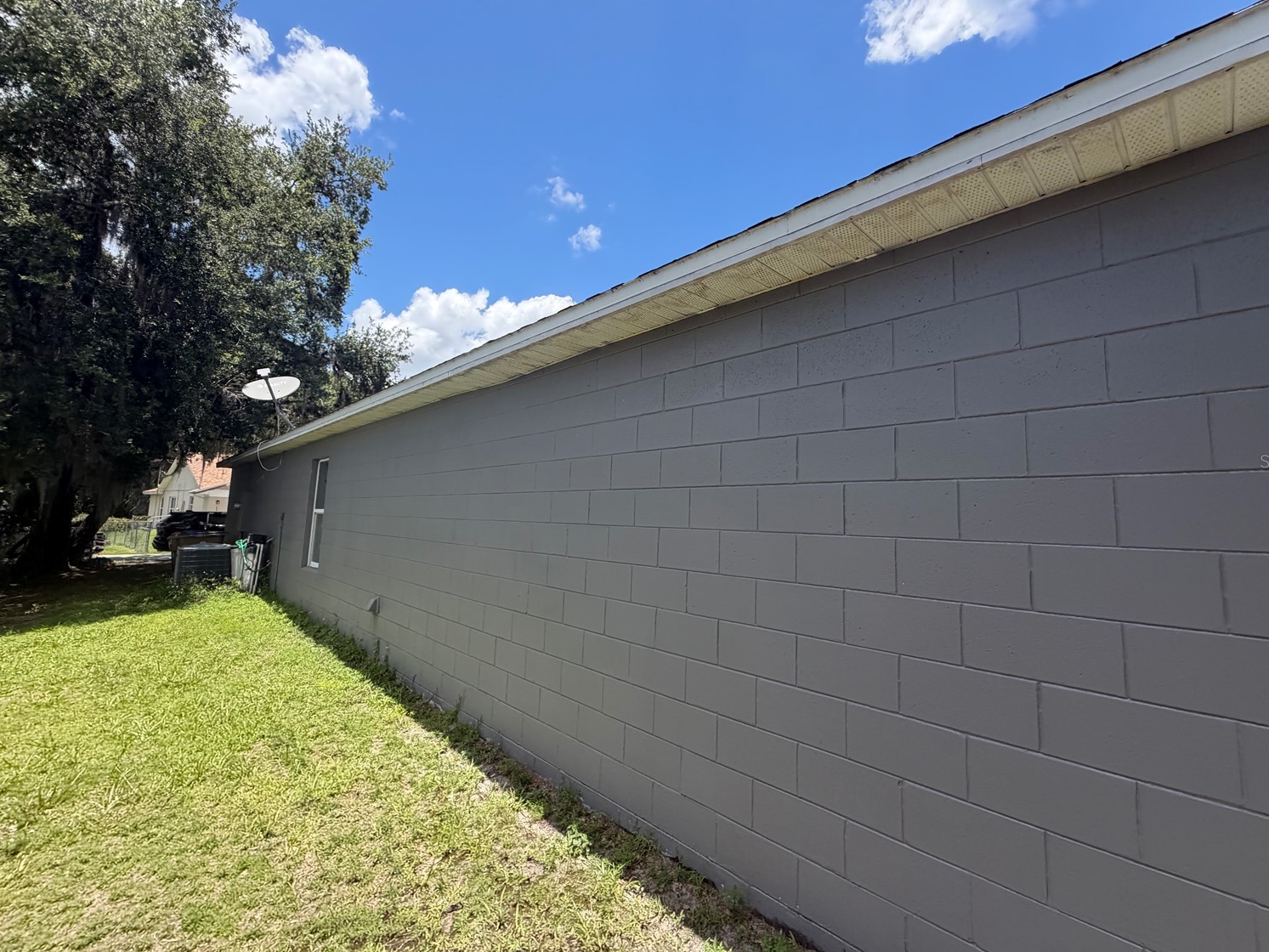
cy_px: 461
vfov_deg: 81.7
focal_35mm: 15
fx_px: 550
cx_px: 660
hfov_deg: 98.1
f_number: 2.2
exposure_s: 1/694
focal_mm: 2.22
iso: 40
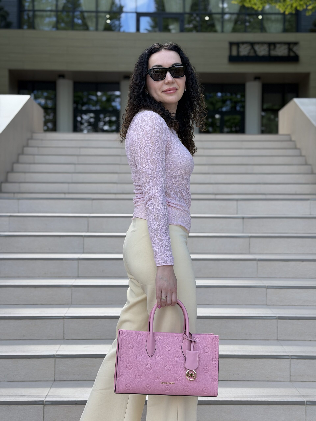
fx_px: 584
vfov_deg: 39.7
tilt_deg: +0.4
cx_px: 158
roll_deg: -0.3
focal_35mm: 48
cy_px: 210
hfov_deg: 30.3
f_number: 1.78
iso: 64
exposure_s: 1/951
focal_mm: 6.76
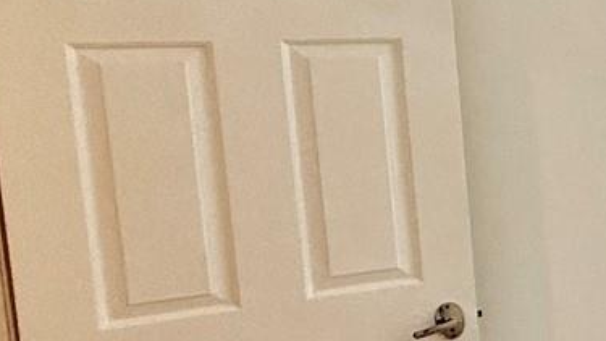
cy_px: 121
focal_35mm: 65
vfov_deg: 18.5
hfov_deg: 18.9
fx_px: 1045
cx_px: 1225
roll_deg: +0.4
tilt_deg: -5.1
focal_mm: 2.22
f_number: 2.2
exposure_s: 1/123
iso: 125
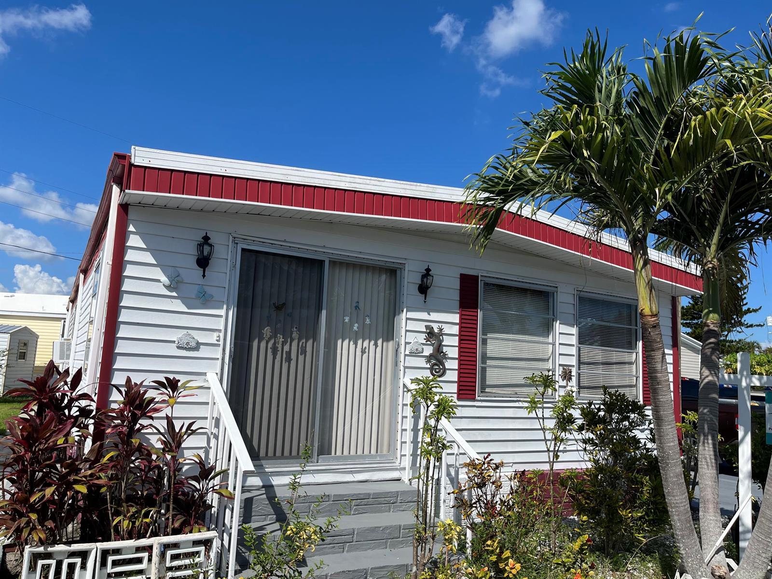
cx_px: 386
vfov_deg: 53.1
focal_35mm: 26
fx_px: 580
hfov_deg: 67.3
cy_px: 290
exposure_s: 1/5319
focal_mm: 5.1
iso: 50
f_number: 1.6
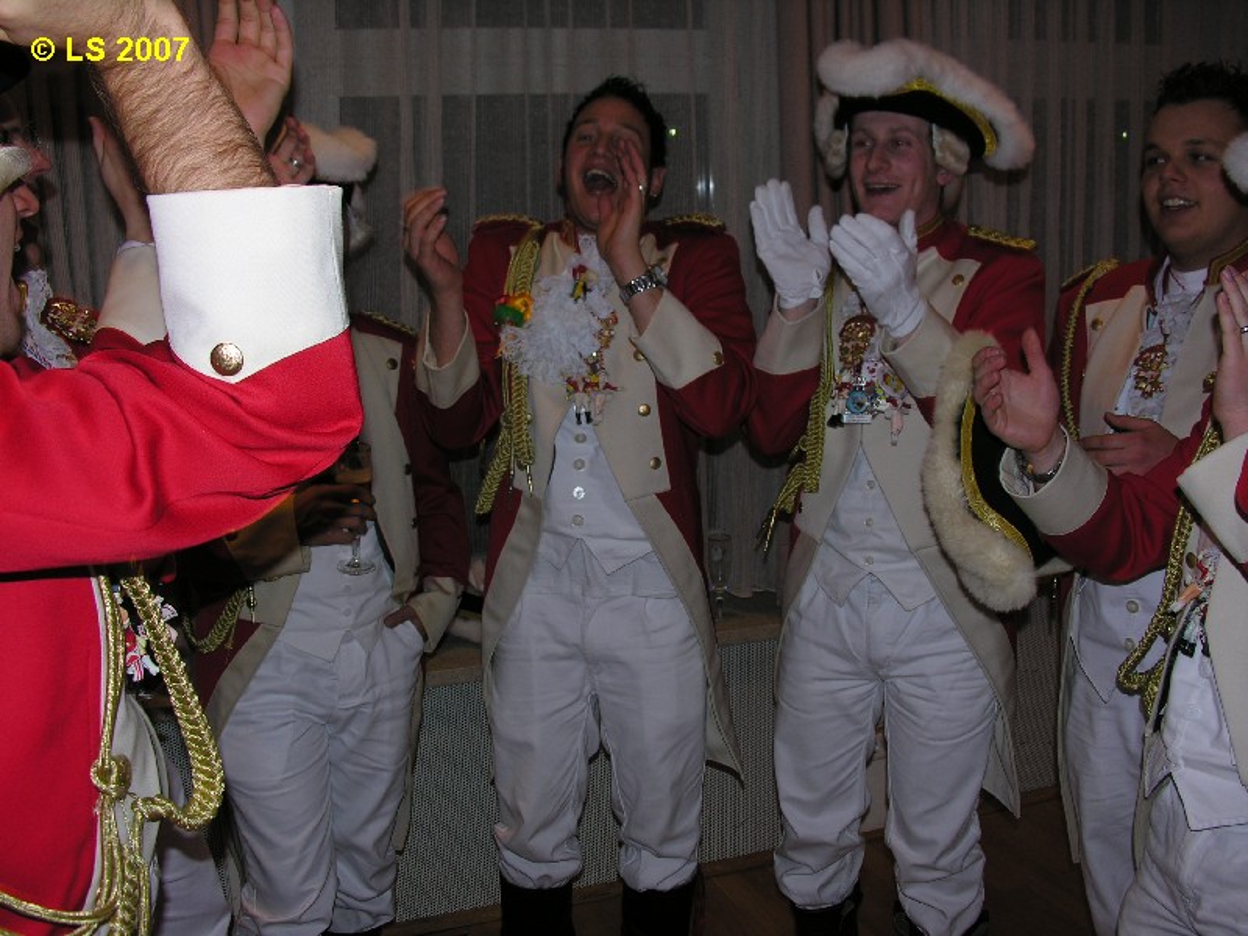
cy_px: 468
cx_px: 624
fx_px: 1262
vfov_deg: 40.7
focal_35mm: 35
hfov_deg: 52.6
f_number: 2.8
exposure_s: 1/60.1
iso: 50
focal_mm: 8.9
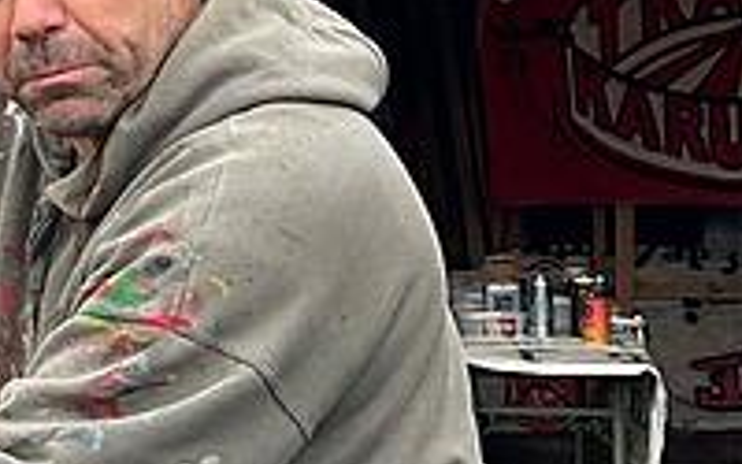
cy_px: 63
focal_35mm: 110
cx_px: -490
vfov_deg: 11.8
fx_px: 2224
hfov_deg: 16.6
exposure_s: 1/121
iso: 50
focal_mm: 5.7
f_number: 1.5
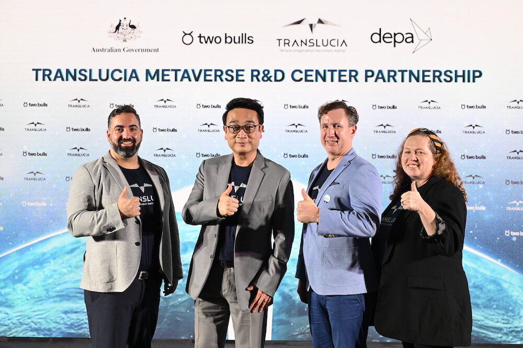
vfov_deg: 32.6
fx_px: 595
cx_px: 262
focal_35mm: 41
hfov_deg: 47.4
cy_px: 174
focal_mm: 41
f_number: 5.6
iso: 2000
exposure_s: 1/200
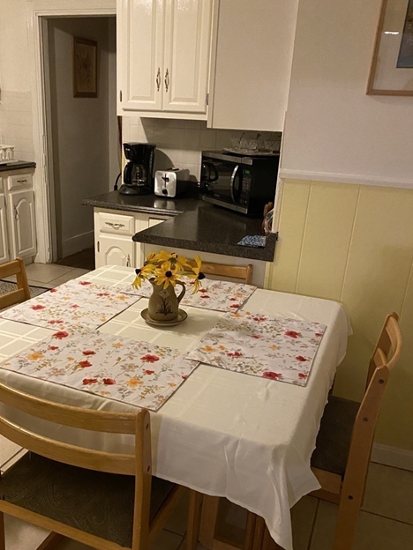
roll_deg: -1.9
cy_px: 305
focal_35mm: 32
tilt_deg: -20.5
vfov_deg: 56.7
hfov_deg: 44.0
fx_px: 509
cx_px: 167
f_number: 1.8
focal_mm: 4.25
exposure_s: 1/30
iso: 640
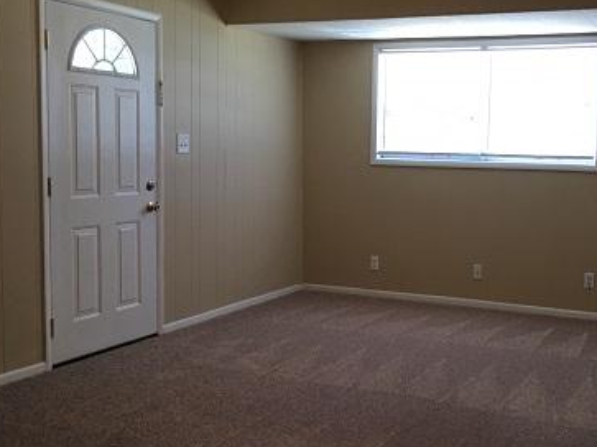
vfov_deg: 30.2
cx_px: 367
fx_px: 828
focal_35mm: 48
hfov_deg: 39.4
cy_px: 230
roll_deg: -0.4
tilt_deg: -6.1
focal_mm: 4.15
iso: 32
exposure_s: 1/30
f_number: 2.2
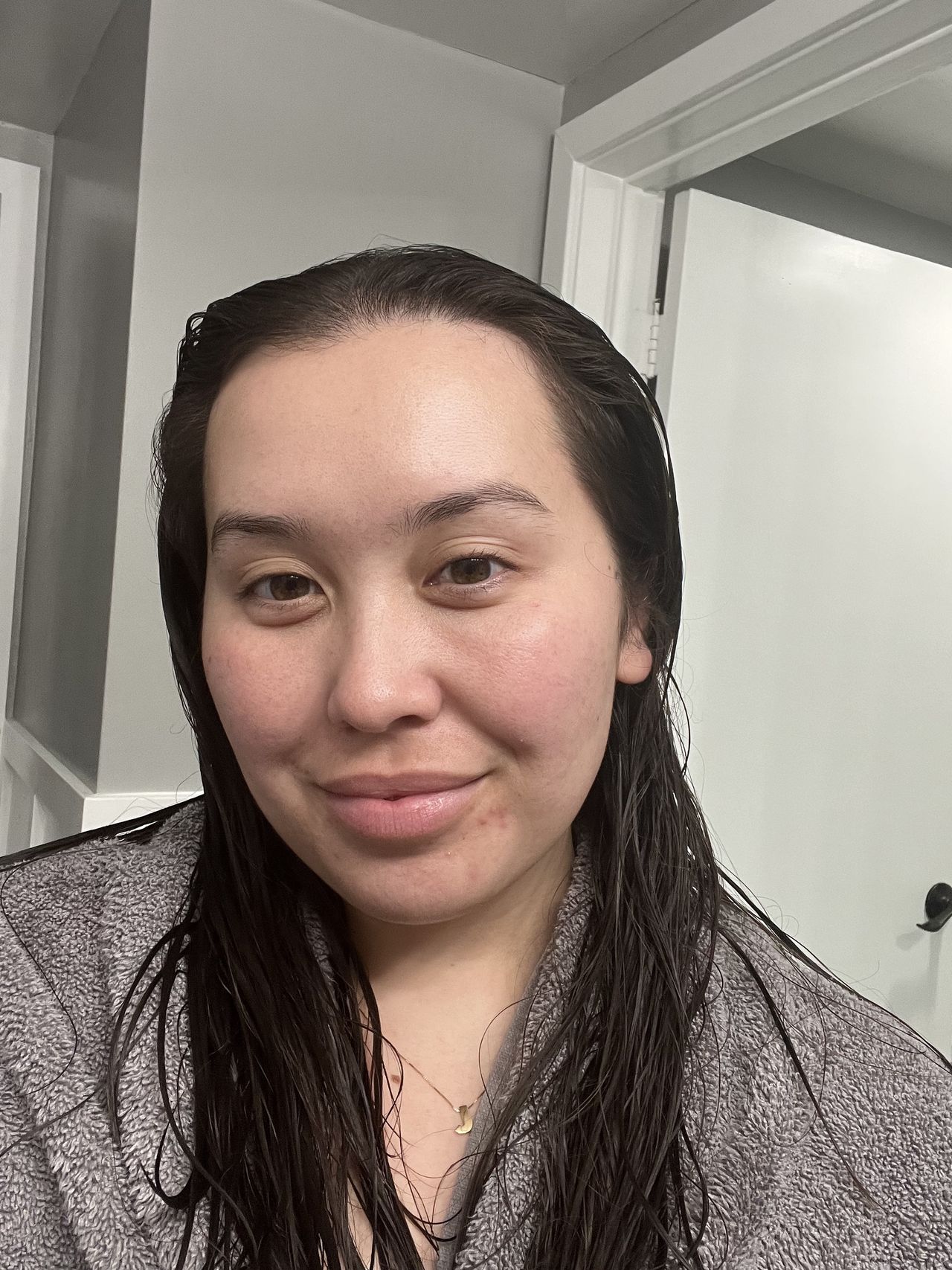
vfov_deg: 60.0
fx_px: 1100
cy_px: 635
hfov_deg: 46.8
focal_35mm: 30
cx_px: 476
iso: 160
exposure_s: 1/60
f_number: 2.2
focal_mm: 2.71
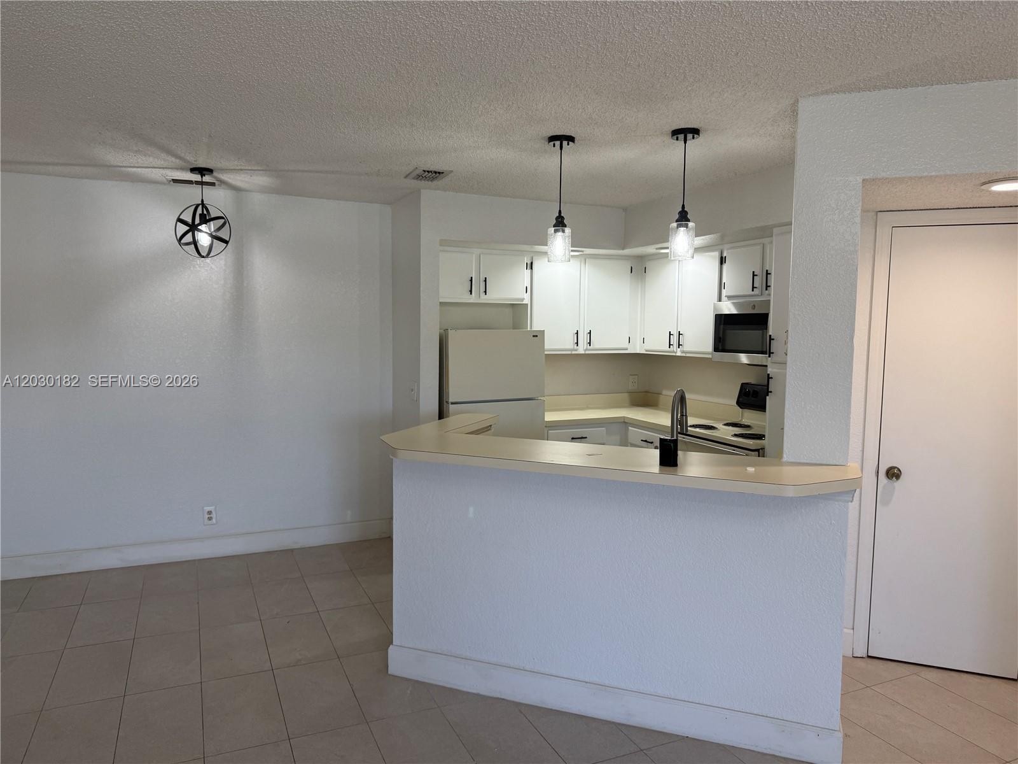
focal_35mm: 24
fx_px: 706
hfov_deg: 71.6
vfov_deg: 56.8
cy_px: 382
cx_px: 509
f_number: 1.78
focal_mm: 6.76
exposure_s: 1/158
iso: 125
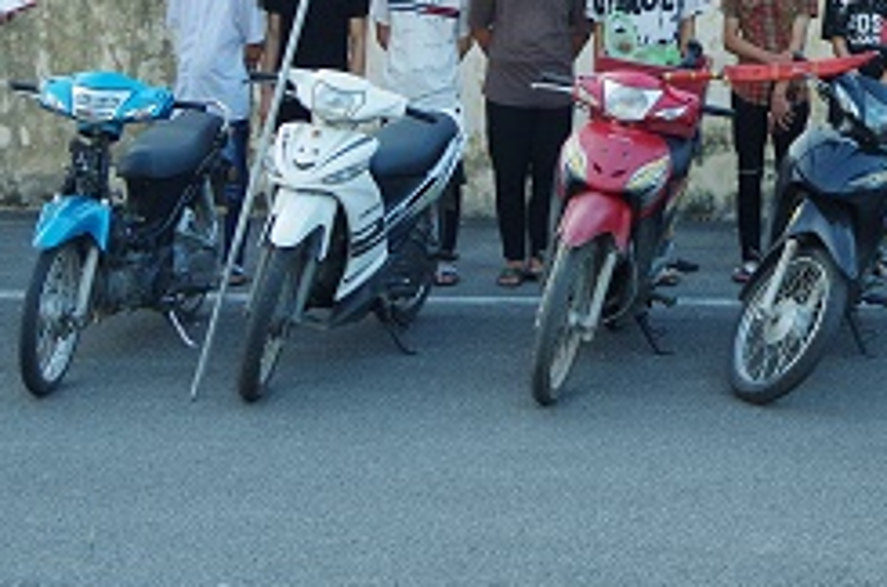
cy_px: -82
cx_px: 963
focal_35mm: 81
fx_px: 1991
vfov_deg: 16.2
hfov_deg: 23.6
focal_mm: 21
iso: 800
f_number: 4
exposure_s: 1/100
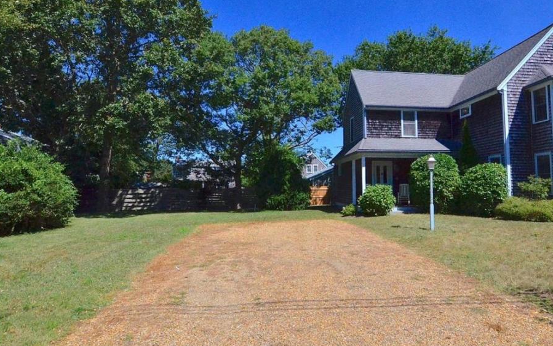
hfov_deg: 79.7
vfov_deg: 55.7
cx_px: 329
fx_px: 326
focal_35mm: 22
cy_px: 154
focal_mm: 11
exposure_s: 1/1250
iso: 1600
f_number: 18
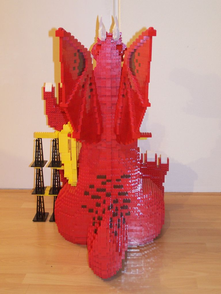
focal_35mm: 64
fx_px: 545
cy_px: 147
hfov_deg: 22.9
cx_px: 110
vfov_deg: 30.3
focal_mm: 10.7
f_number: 3.2
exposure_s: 1/2
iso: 140
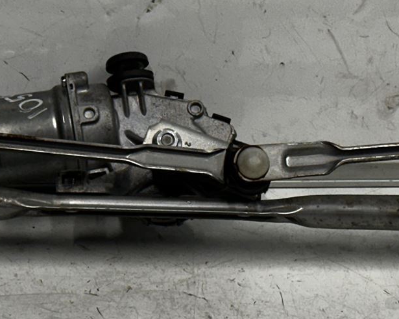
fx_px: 1842
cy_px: 175
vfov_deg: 9.9
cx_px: 188
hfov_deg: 12.4
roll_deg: -1.6
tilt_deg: -31.4
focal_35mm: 156
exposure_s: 1/100
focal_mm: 6.86
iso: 125
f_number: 1.78
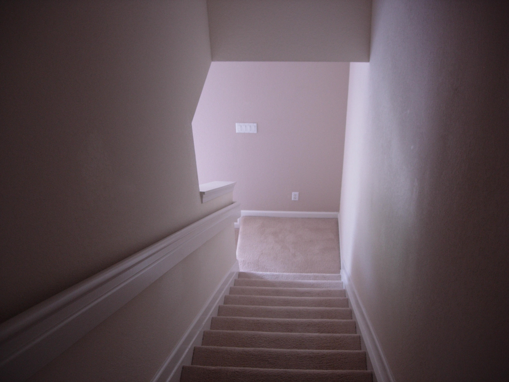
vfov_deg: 37.7
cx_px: 254
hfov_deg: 49.0
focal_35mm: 38
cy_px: 191
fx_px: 559
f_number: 2.8
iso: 81
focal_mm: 7.8
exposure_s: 1/32
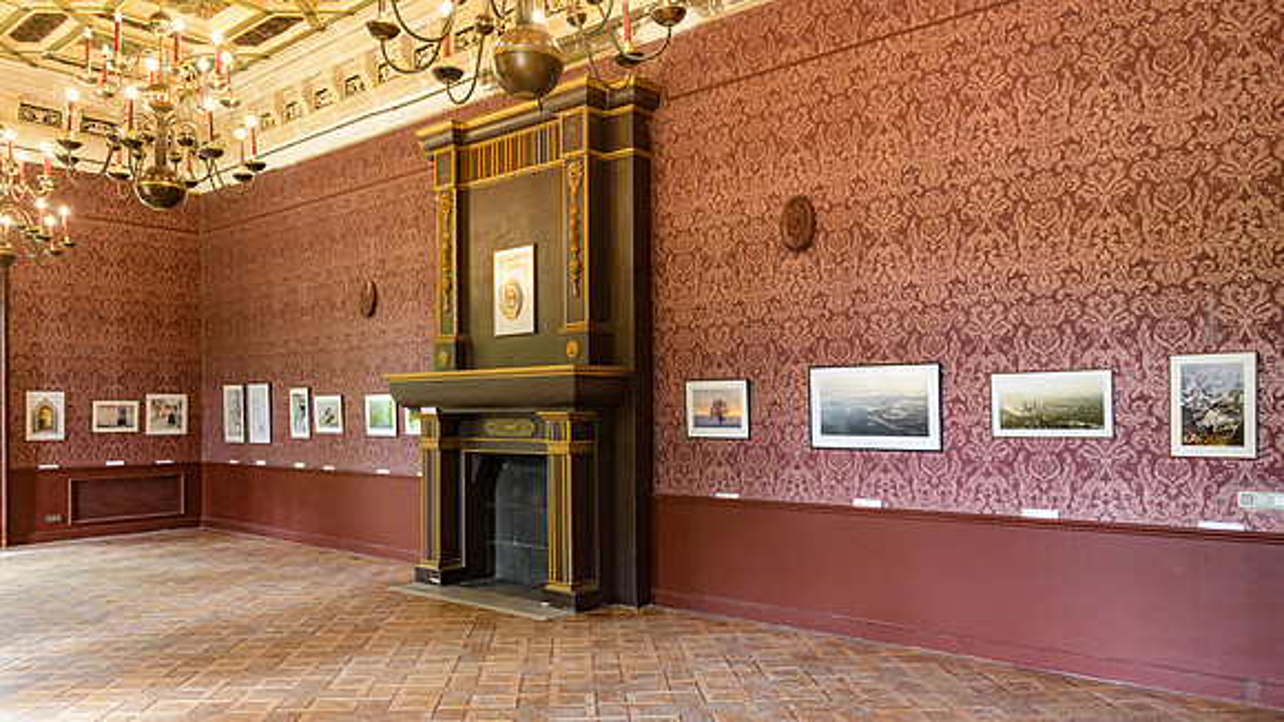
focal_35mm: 28
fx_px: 943
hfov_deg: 68.5
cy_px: 418
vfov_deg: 41.8
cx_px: 631
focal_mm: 26
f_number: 4.5
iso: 2200
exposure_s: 1/50
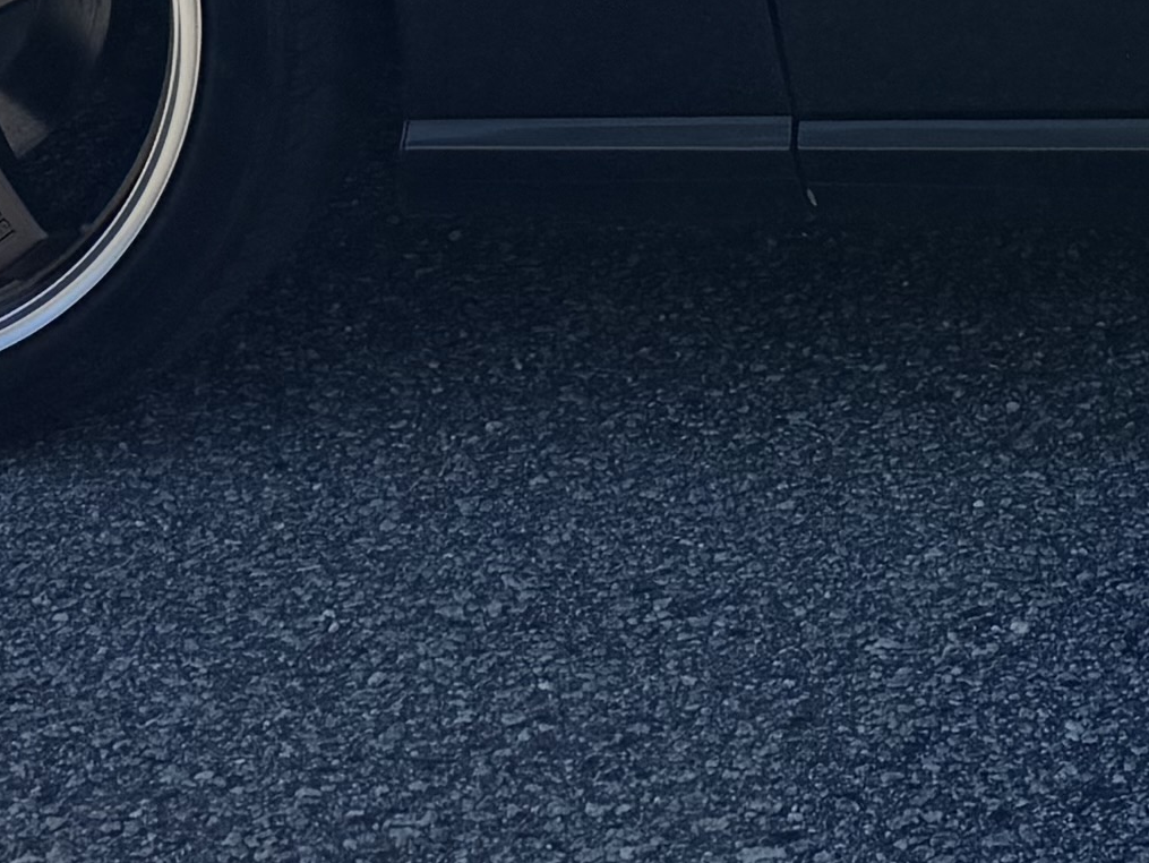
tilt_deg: -2.1
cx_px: 1833
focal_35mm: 135
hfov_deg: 13.6
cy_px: -1048
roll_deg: -0.7
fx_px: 4483
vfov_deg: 9.9
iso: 80
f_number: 1.78
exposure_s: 1/5348
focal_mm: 6.76
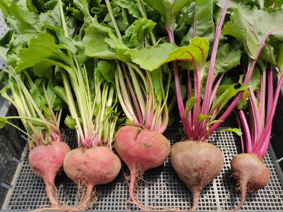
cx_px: 142
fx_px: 213
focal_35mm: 26
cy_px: 106
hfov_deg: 67.3
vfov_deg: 53.1
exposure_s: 1/572
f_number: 1.79
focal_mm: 4.74
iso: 100
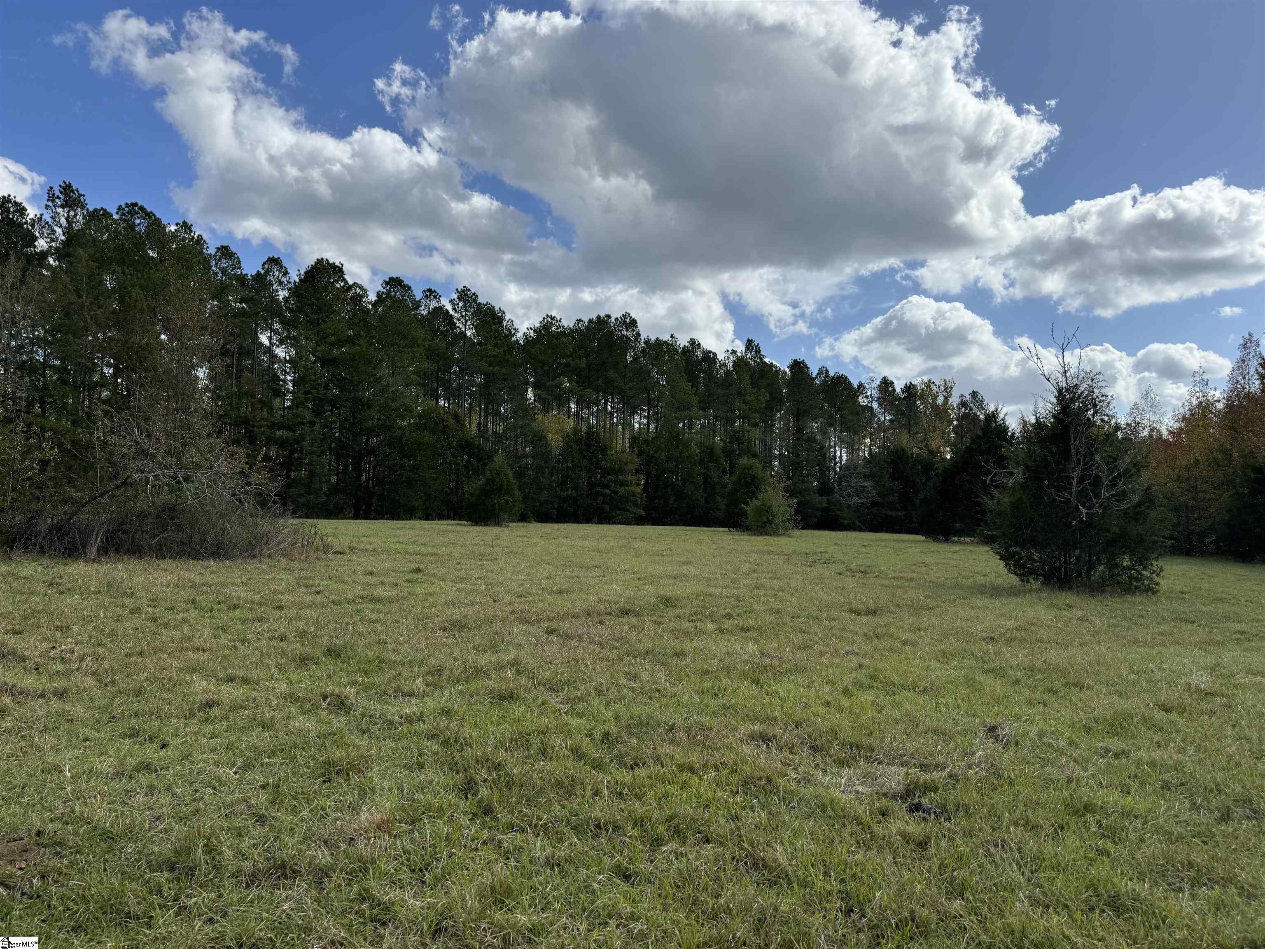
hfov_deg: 71.6
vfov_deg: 56.8
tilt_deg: +2.9
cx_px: 632
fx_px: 877
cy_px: 474
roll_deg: -1.3
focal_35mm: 24
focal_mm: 6.76
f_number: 1.78
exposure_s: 1/5348
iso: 80
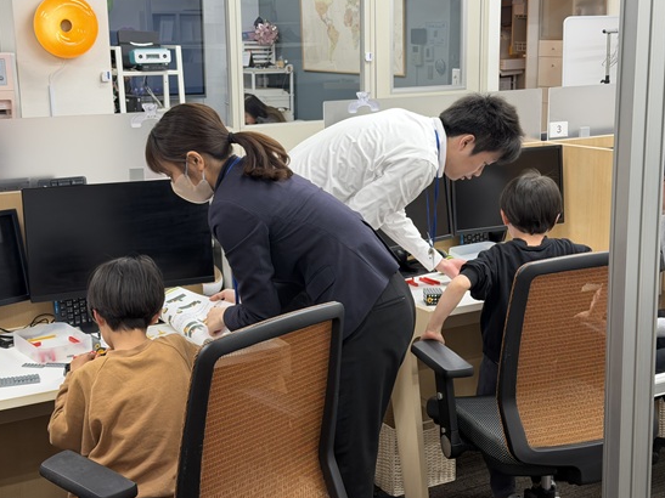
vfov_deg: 27.5
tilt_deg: -10.3
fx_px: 1018
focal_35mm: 53
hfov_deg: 36.2
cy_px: 228
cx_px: 334
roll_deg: +1.2
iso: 64
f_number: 1.78
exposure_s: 1/100
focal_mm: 6.76
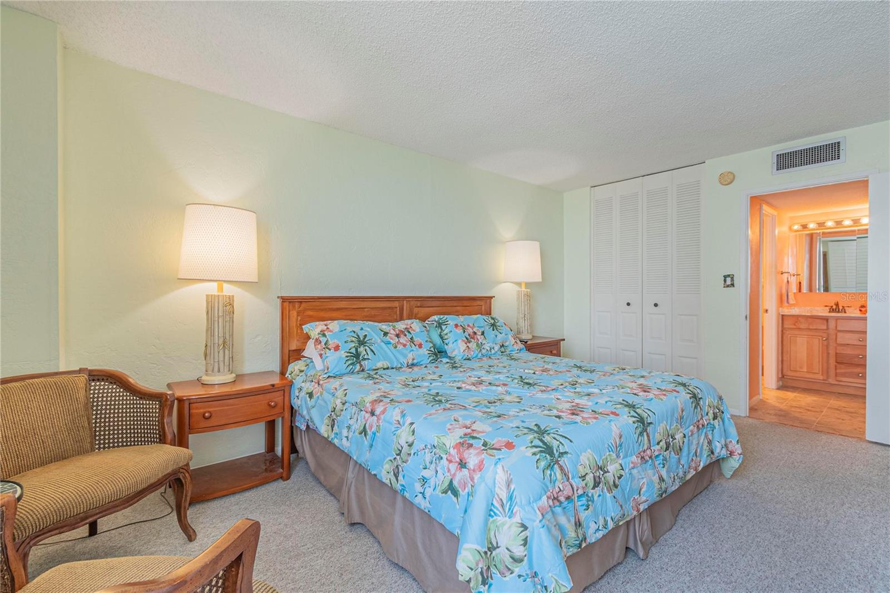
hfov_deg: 100.4
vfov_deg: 77.3
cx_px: 445
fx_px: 371
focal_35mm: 15
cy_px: 296
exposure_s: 1/100
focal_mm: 10
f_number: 7.1
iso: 320
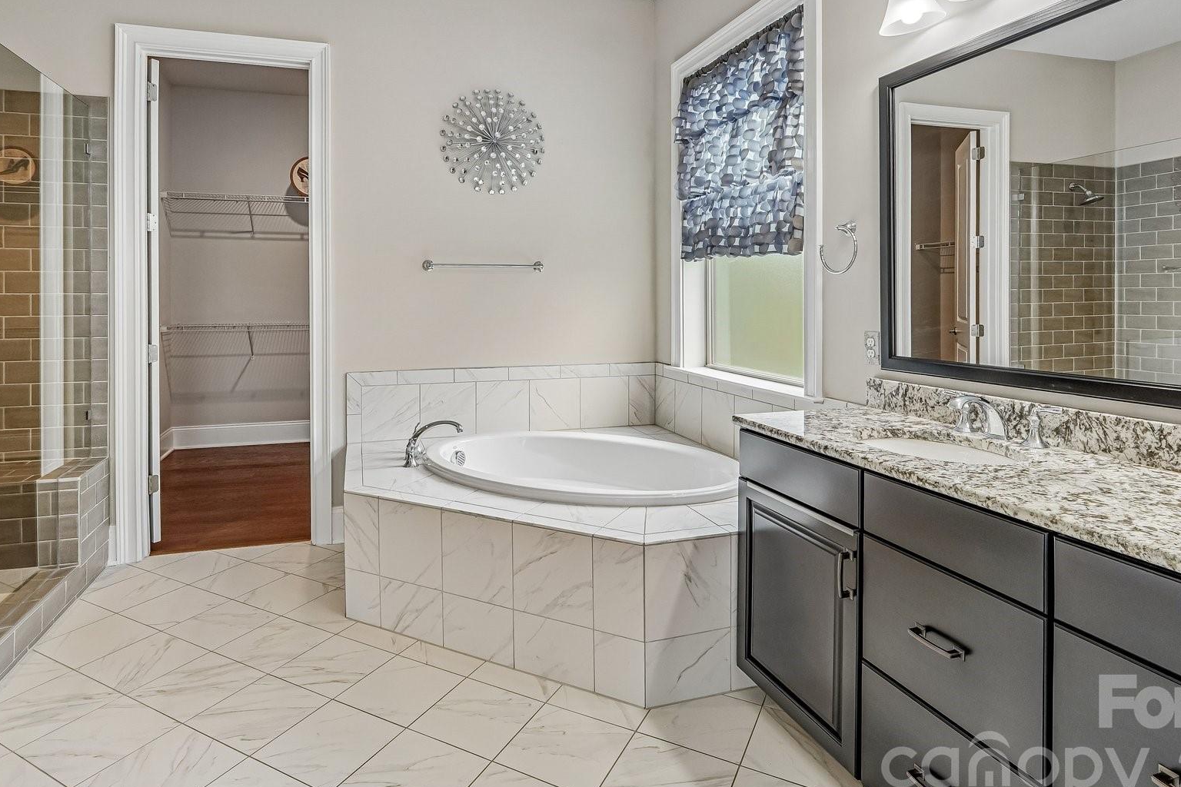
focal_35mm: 20
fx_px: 656
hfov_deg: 83.9
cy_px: 301
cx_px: 557
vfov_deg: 61.2
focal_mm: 10
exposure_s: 1/20
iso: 400
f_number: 8
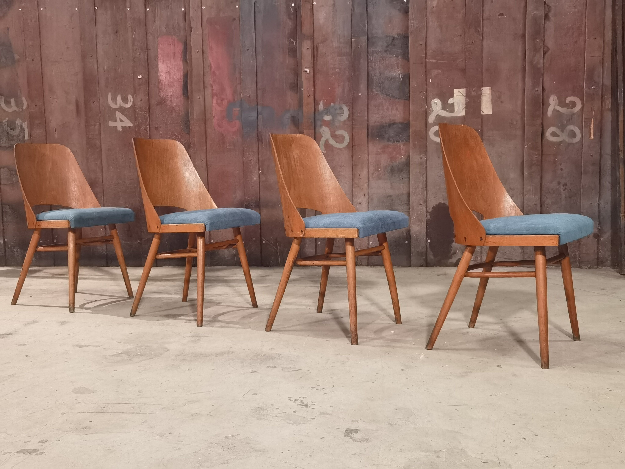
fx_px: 632
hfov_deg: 52.6
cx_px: 312
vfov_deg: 40.7
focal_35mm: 35
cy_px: 234
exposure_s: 1/100
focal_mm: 6.71
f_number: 1.9
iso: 1600
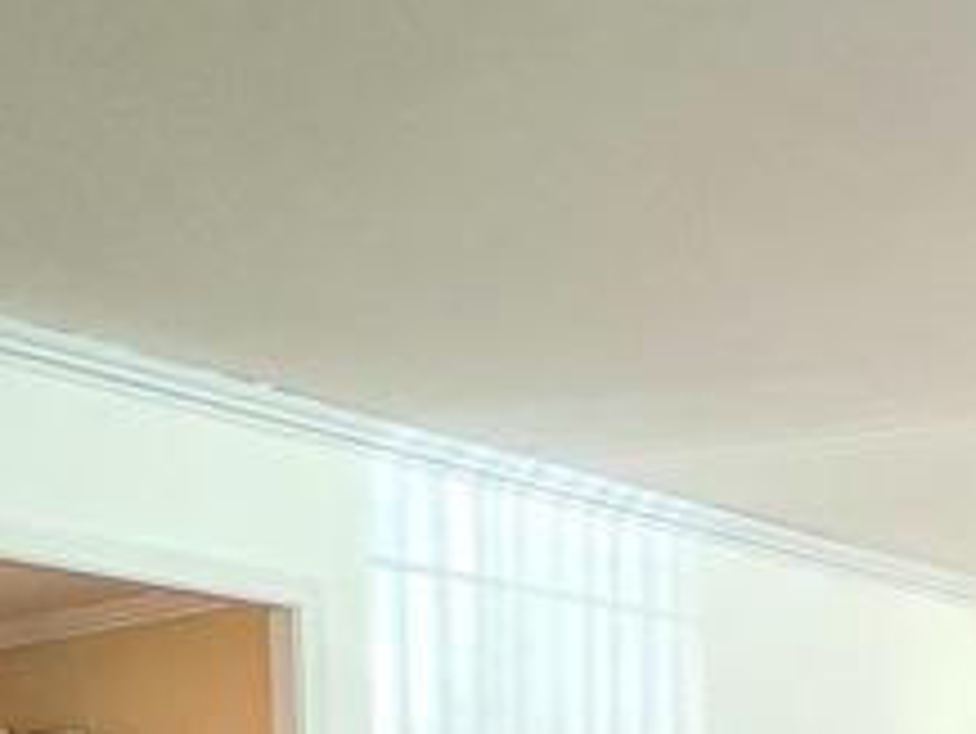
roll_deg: -0.9
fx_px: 1862
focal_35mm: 66
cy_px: 1148
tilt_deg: -6.1
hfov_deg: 25.8
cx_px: 1219
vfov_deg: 19.1
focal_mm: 2.22
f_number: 2.2
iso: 200
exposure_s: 1/60
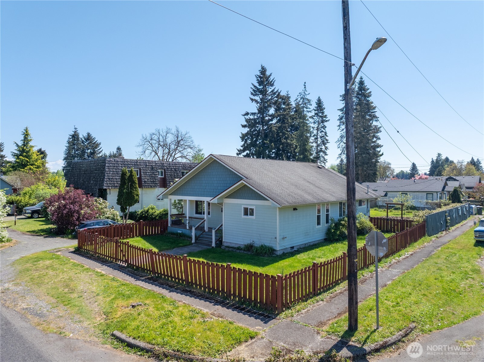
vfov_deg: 56.7
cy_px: 181
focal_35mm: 24
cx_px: 242
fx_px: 335
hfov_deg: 71.6
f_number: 2.8
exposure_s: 1/6400
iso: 160
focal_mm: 12.29
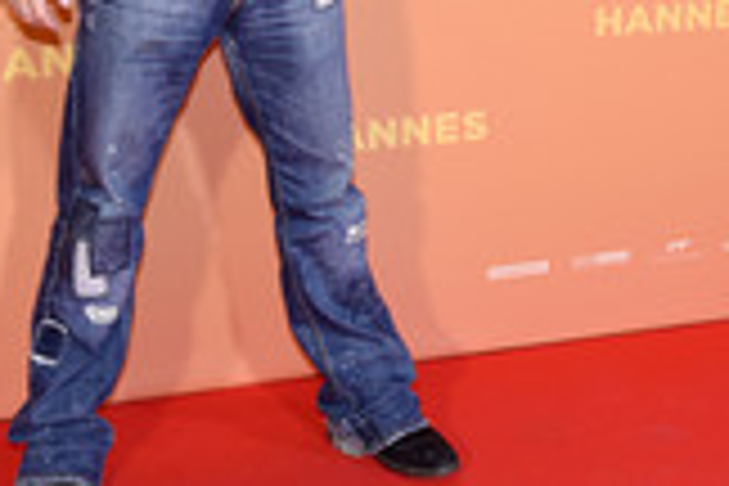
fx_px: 2146
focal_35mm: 106
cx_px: 664
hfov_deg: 18.9
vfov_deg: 12.6
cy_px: -81
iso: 1600
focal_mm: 38
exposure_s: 1/80
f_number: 6.3
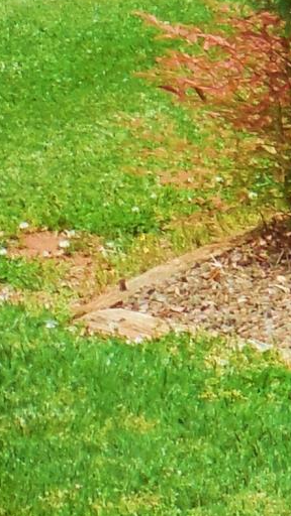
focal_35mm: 402
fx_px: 5514
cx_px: -738
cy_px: -554
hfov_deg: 2.9
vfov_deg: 5.3
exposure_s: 1/400
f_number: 5.6
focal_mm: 11.3
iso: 125
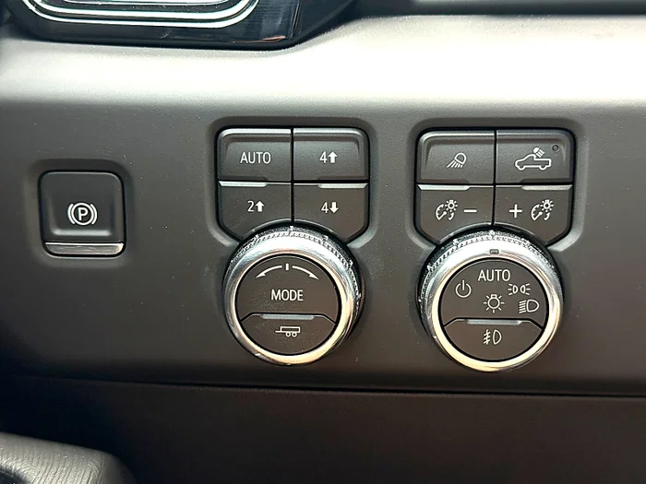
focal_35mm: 48
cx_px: 323
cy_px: 242
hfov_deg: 39.7
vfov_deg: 30.3
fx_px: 896
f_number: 1.78
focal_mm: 6.86
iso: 160
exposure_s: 1/60
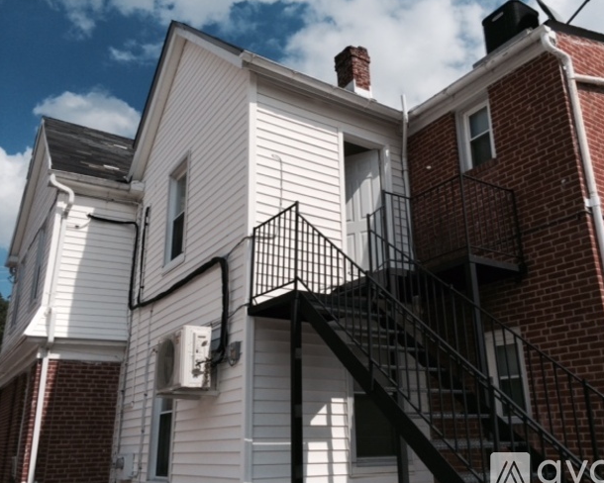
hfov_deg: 55.6
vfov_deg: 45.8
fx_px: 572
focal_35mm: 32
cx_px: 320
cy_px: 244
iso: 40
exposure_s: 1/5128
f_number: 2.2
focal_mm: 4.12
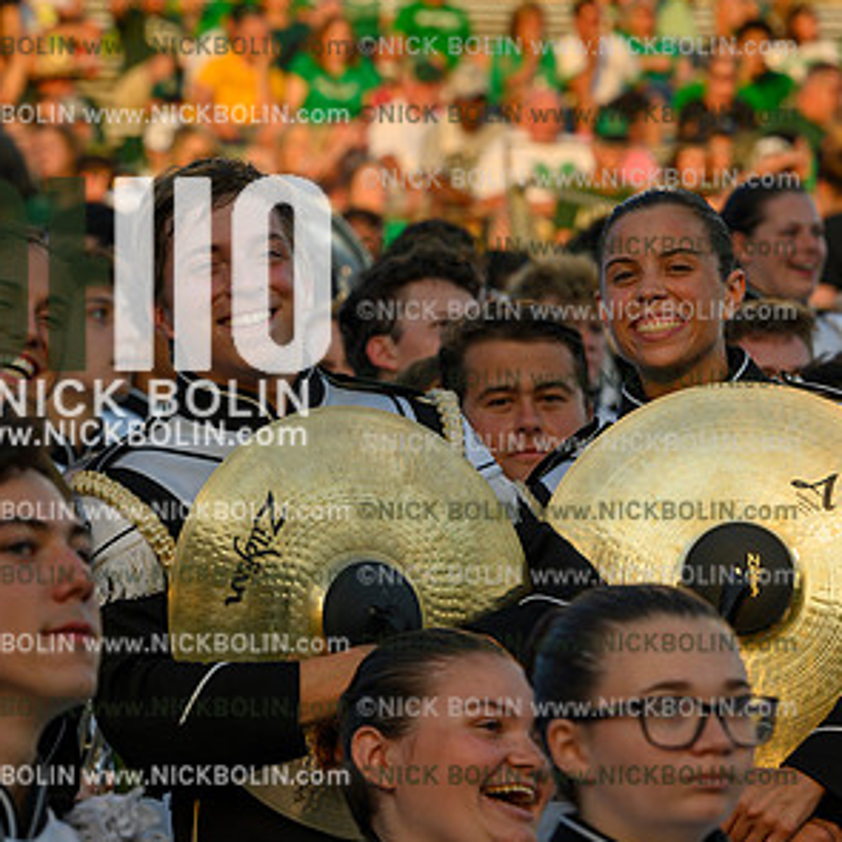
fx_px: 7348
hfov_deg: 6.5
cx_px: 128
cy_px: 313
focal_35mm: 267
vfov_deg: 6.6
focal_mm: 160
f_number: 8
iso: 160
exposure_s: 1/125
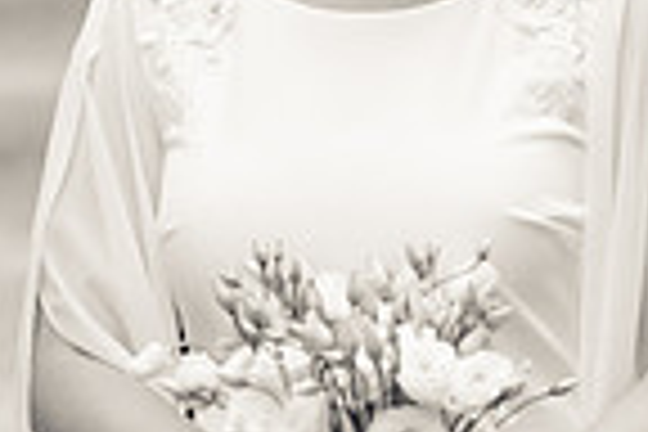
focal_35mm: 309
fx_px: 5562
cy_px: -103
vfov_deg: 4.4
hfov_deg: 6.7
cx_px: 490
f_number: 2.8
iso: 160
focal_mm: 70
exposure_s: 1/640
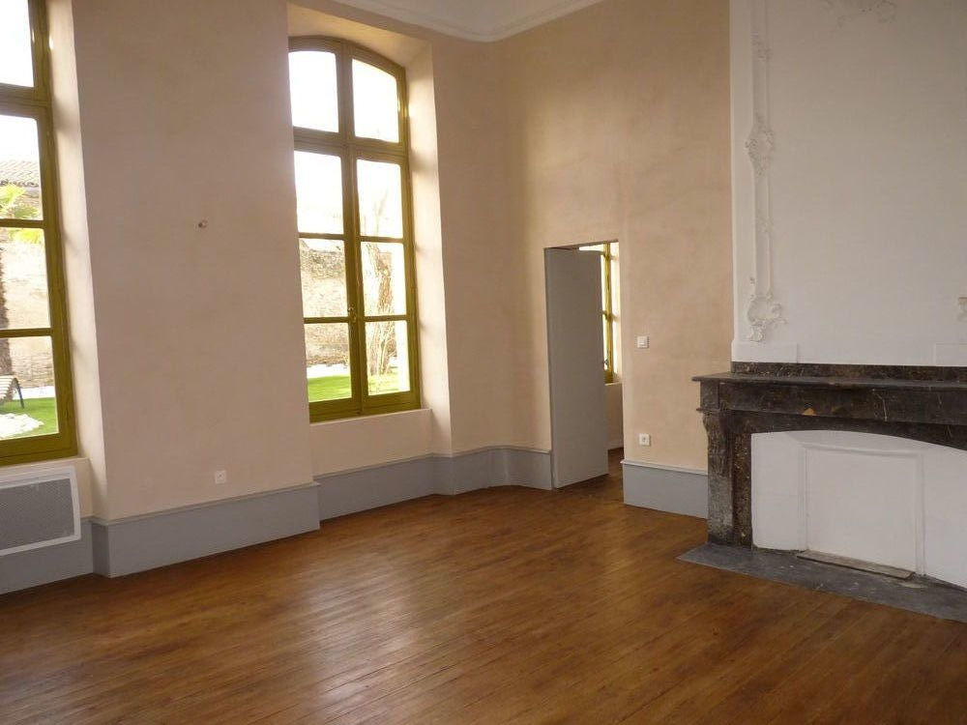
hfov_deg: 65.3
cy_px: 362
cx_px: 484
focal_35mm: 27
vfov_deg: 51.4
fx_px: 754
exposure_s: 1/60
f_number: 2.8
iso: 125
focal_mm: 4.8
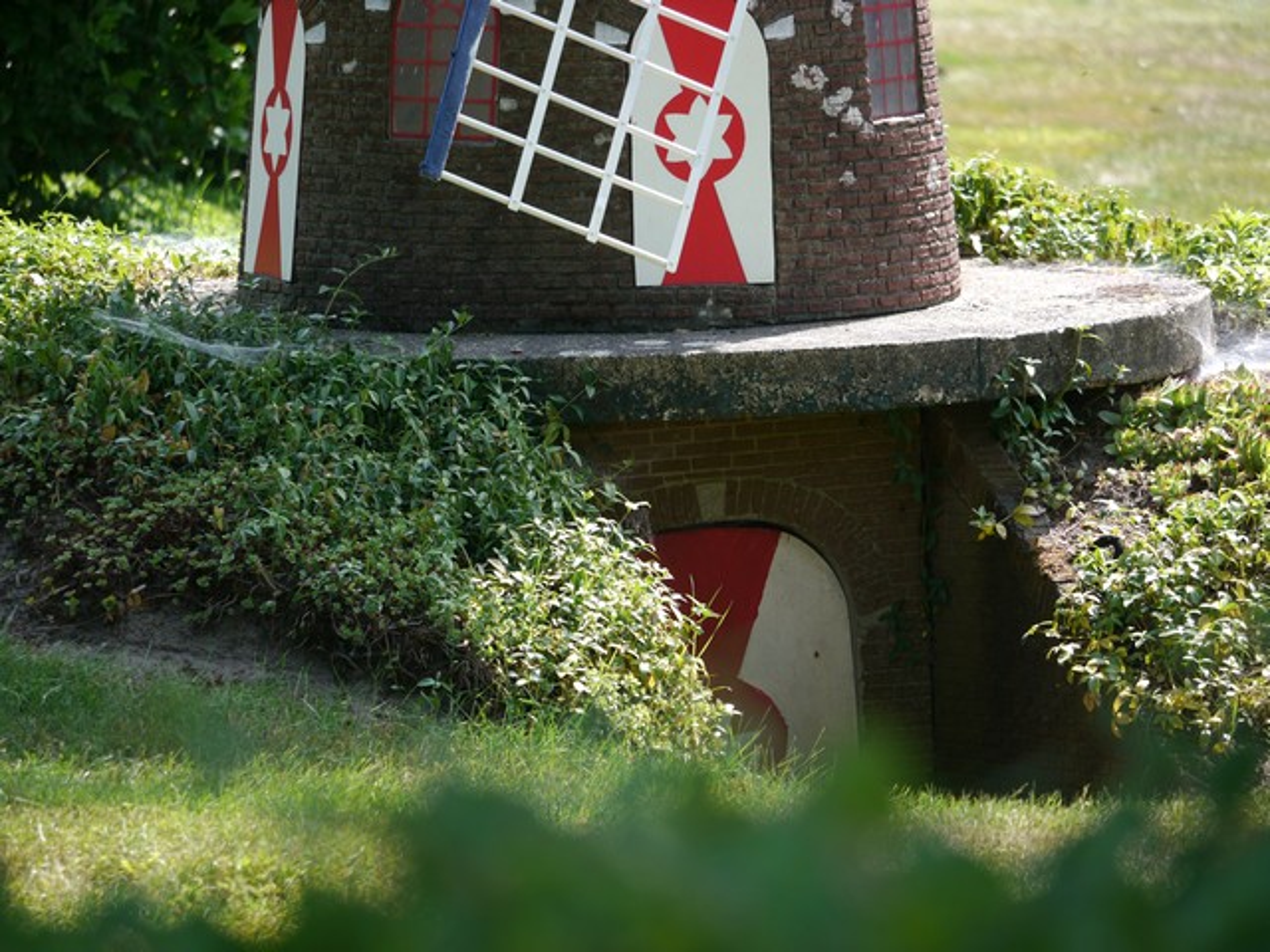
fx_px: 13428
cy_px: 476
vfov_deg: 4.1
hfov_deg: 5.4
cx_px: 635
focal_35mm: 366
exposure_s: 1/200
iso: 100
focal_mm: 183
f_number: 4.8
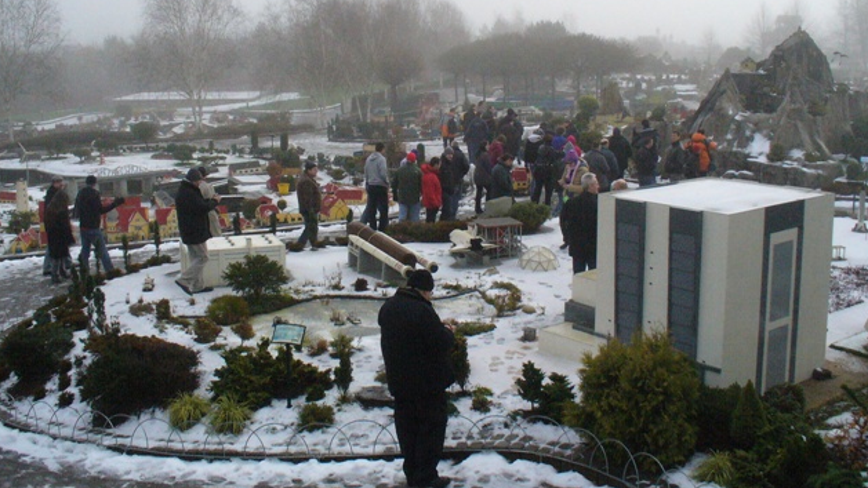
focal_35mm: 41
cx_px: 429
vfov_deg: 28.9
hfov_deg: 49.4
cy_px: 178
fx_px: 944
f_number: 5.6
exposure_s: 1/640
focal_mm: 6.1
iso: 400
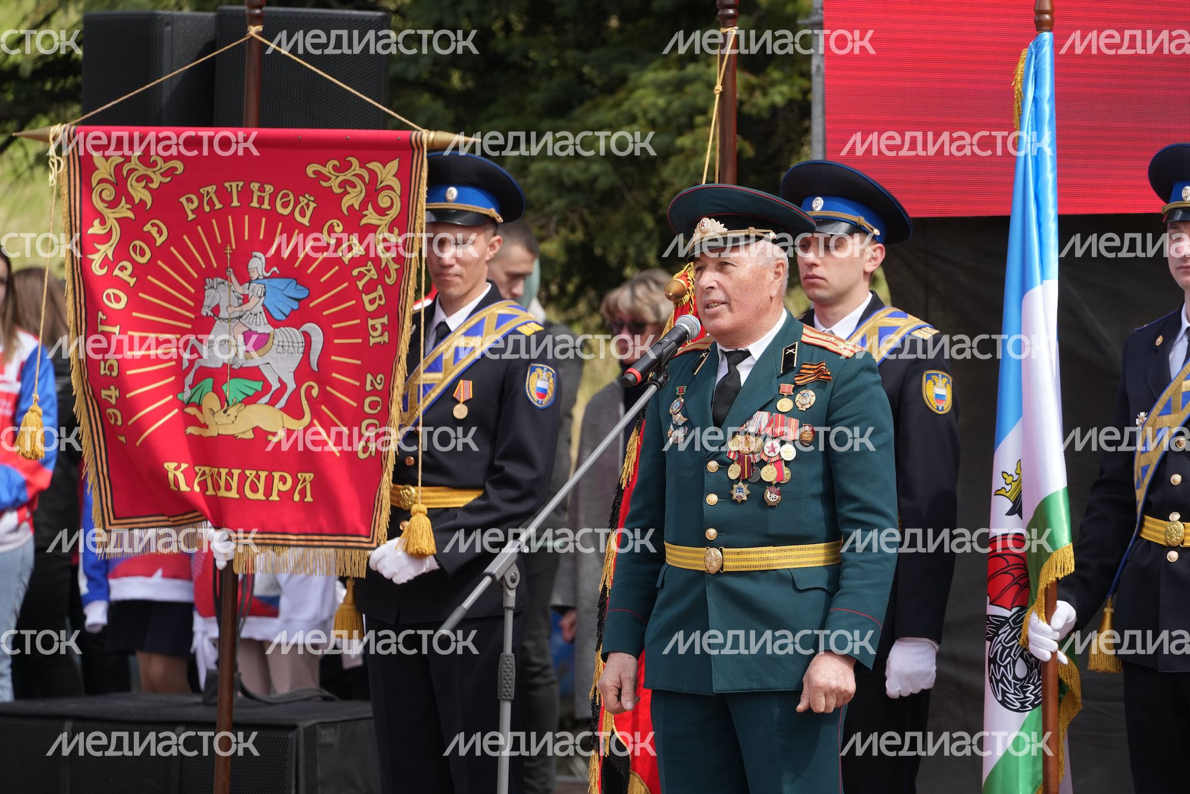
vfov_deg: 6.9
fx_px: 6612
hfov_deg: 10.3
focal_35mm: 200
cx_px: 595
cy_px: 397
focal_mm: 200
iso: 400
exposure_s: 1/1000
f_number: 5.6
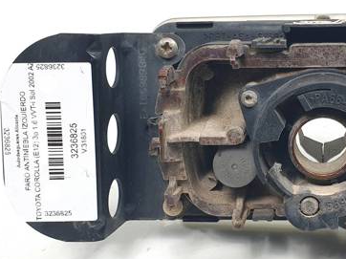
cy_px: 133
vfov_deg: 31.5
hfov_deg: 39.6
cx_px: 277
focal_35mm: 46
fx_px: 459
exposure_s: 1/143
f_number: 2.4
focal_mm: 4.3
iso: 50
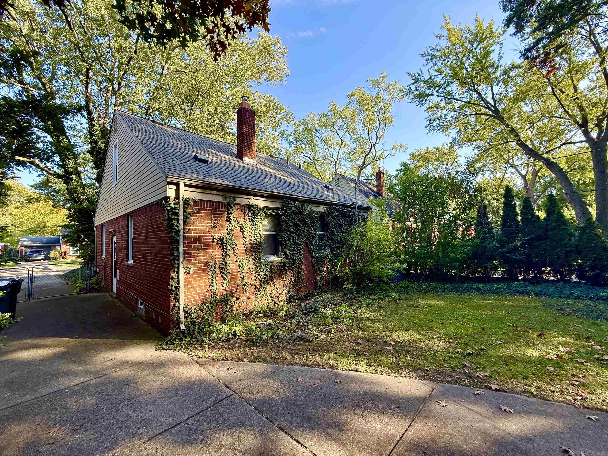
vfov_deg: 85.7
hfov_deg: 102.1
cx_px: 304
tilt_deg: +3.8
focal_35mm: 14
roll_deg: +1.6
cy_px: 228
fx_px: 246
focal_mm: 2.22
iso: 64
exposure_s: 1/199
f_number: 2.2
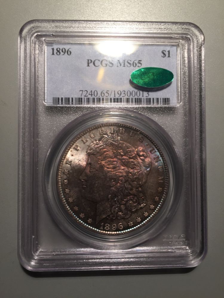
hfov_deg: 48.2
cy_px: 149
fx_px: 250
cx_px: 112
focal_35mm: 29
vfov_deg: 61.7
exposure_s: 1/60
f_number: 2.2
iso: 32
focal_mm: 4.15
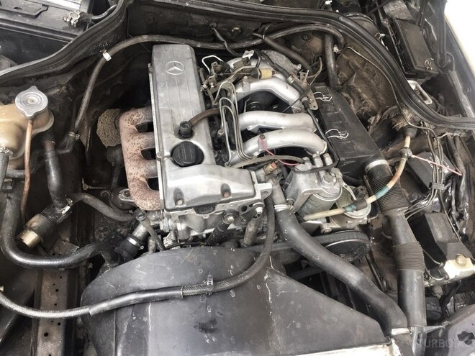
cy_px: 178
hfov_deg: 61.7
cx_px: 238
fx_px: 398
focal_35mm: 29
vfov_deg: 48.2
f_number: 2.2
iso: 32
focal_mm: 4.15
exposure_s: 1/50
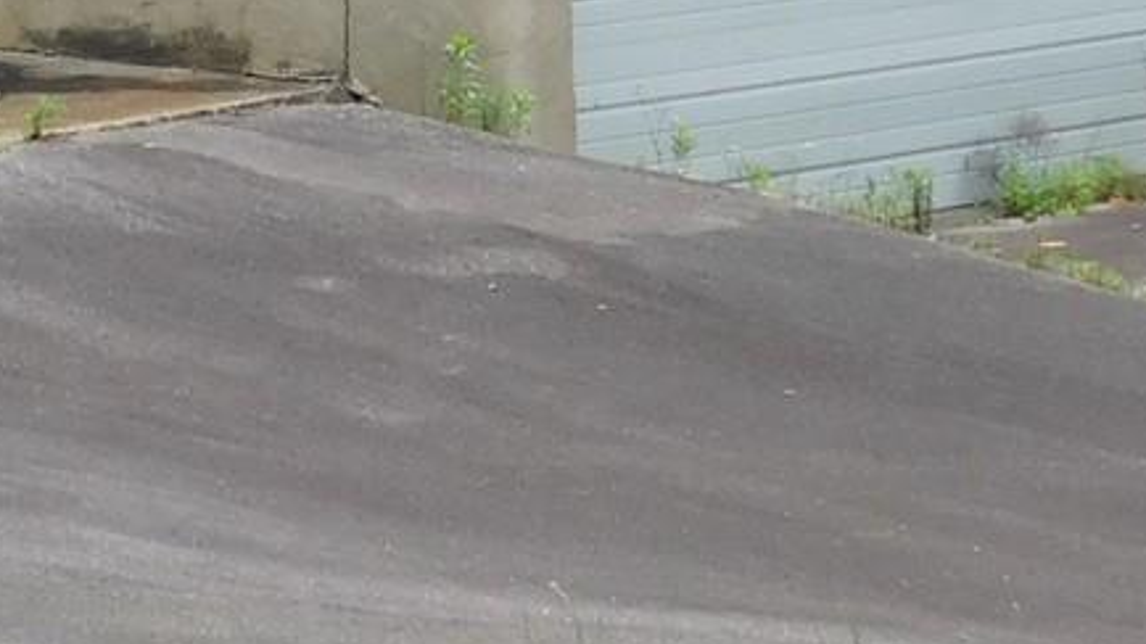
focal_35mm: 185
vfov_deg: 6.4
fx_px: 5621
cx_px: -441
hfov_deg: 11.3
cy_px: -649
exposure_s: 1/800
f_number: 3.5
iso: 125
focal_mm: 6.3
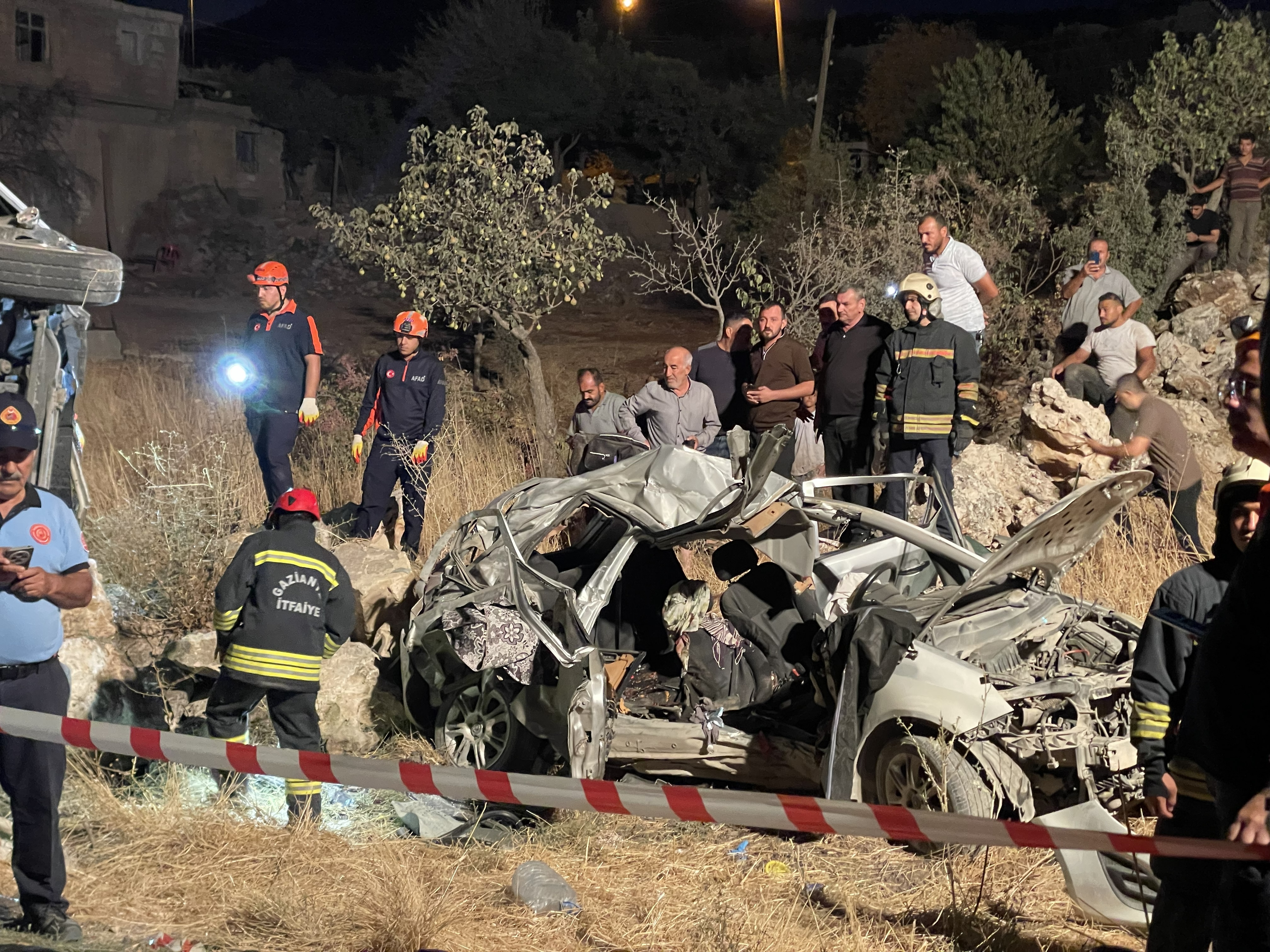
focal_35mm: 52
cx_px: 635
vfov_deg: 28.0
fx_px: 1908
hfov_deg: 36.8
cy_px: 476
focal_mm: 6
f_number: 2
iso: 800
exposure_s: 1/40
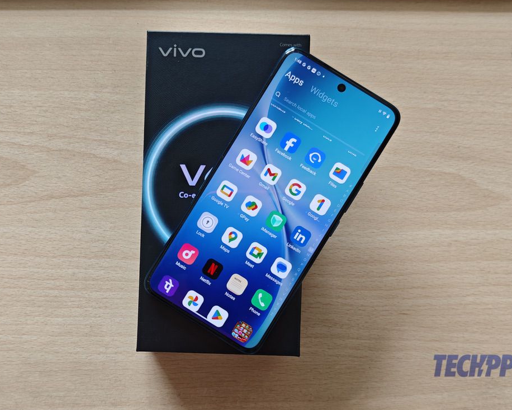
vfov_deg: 30.8
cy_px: 202
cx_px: 236
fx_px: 743
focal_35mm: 49
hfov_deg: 38.0
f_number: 1.63
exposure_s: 1/100
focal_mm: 8.72
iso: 320
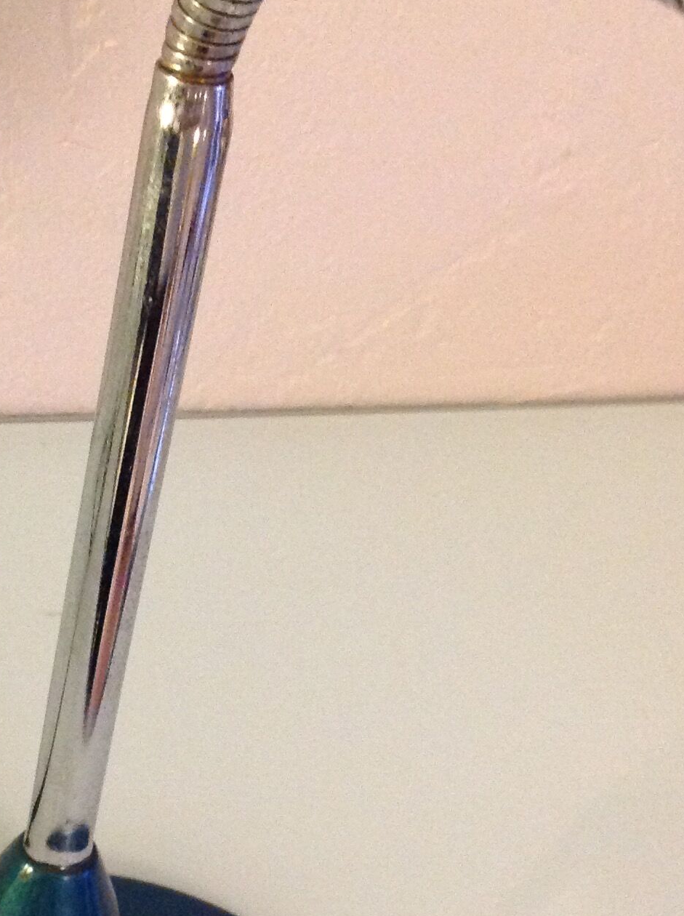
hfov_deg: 20.3
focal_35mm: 72
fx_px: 1902
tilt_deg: -47.0
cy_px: 692
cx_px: 240
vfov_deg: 26.7
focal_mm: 4.28
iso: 500
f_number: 2.4
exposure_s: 1/17
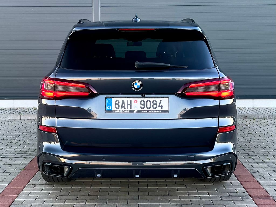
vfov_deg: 53.1
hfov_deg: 67.3
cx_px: 138
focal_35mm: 26
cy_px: 104
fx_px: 207
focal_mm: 5.7
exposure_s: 1/121
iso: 80
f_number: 1.5
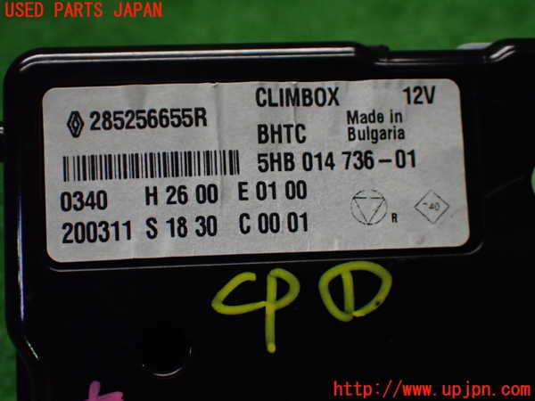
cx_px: 268
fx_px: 835
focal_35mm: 54
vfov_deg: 27.0
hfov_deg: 35.5
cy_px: 200
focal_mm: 9.65
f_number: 3.3
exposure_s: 1/200
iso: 800
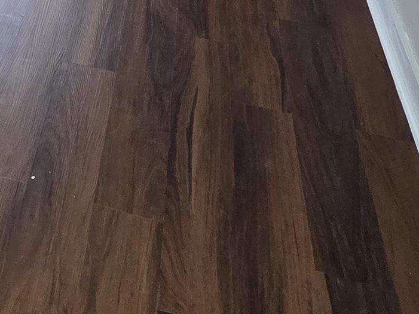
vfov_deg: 21.4
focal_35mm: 57
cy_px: -160
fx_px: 690
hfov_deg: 30.6
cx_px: -30
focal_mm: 2.2
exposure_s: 1/120
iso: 250
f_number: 2.2
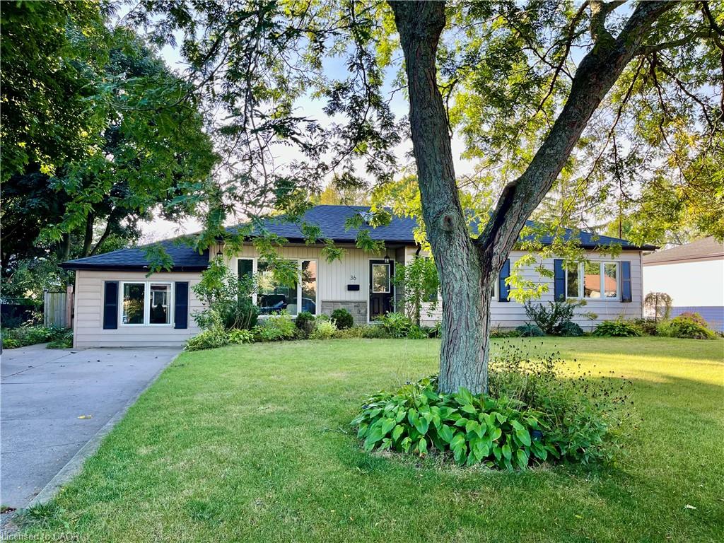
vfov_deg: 53.1
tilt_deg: +2.8
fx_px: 544
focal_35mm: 26
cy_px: 272
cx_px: 362
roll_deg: -0.1
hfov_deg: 67.3
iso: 40
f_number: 1.6
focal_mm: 5.1
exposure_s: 1/292
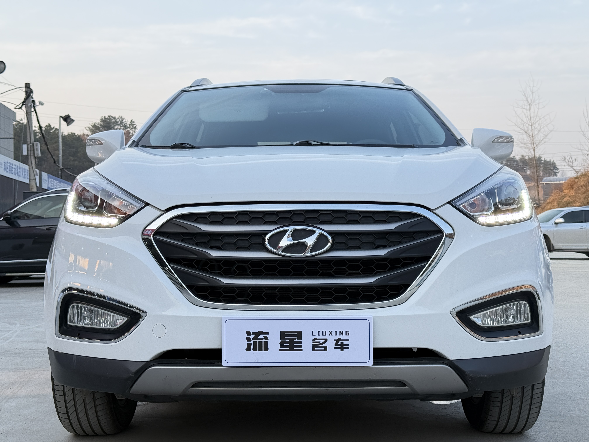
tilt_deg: +0.0
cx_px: 294
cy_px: 221
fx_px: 817
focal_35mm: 48
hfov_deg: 39.7
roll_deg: +0.1
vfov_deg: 30.3
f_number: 1.78
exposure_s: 1/493
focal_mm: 6.76
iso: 100
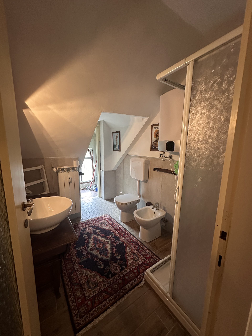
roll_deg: -0.9
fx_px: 136
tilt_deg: -9.3
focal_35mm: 14
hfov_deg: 85.7
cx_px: 126
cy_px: 168
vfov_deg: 102.1
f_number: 2.2
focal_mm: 2.22
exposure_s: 1/50
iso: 500
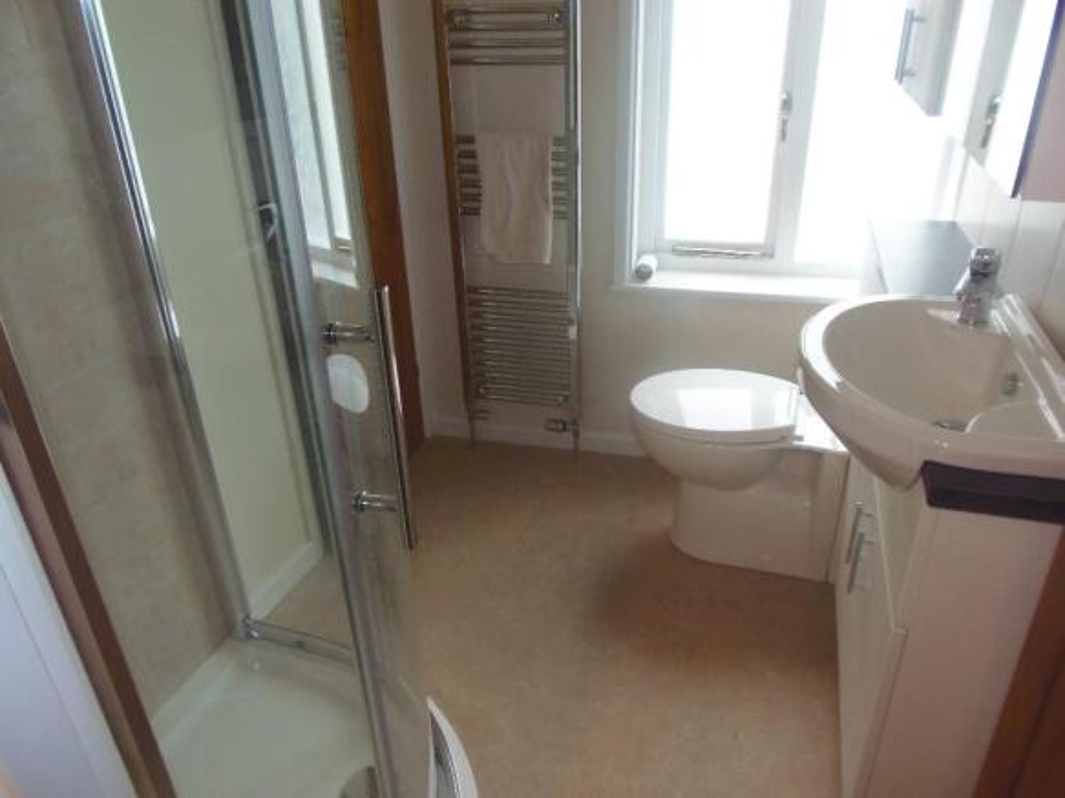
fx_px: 738
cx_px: 532
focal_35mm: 24
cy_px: 399
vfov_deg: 56.8
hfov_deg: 71.6
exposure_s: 1/30
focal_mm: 4.3
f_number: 2.9
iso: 200
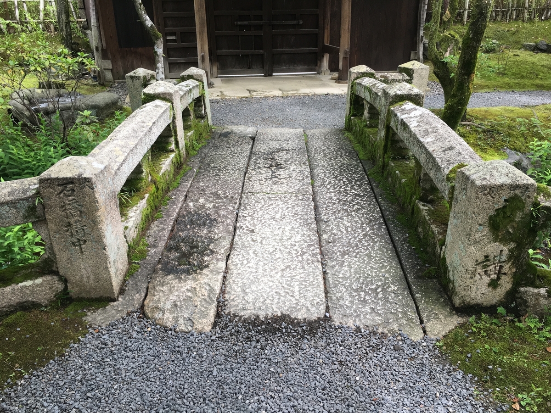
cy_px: 206
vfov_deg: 48.2
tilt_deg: -22.0
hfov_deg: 61.7
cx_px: 276
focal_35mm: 29
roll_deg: +0.9
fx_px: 462
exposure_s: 1/120
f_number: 2.2
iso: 40
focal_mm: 4.15
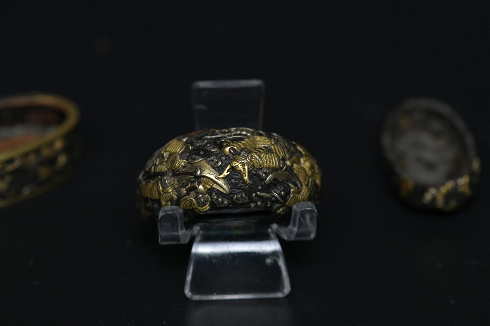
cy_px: 163
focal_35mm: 105
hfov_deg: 19.5
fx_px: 1429
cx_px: 245
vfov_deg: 13.0
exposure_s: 1/125
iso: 3600
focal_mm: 105
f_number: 10
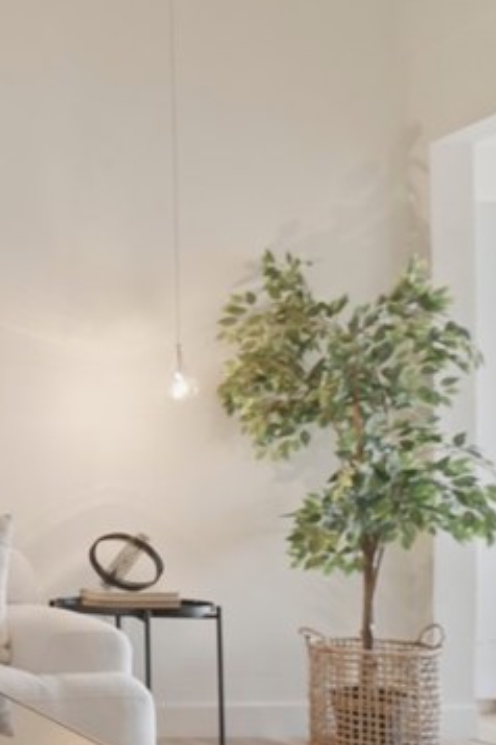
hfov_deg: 20.6
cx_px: -417
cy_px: 531
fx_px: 889
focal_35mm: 43
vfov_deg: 44.3
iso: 1600
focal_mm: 15
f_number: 4.5
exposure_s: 1/60
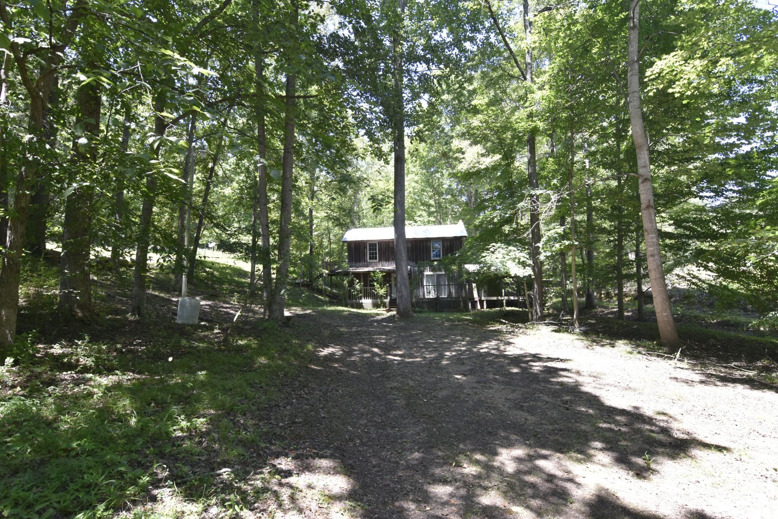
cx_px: 389
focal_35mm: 16
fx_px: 357
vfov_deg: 72.0
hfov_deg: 95.0
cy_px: 260
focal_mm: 11
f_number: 6.3
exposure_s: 1/160
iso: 400
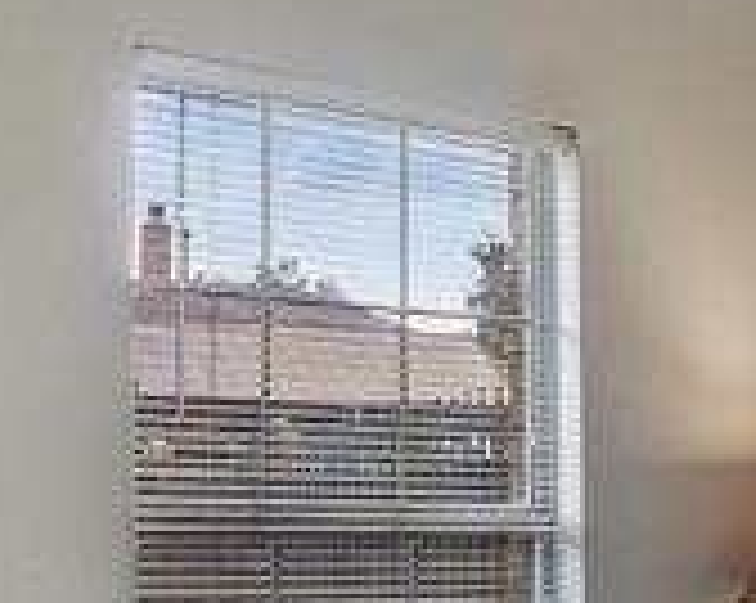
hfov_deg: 20.8
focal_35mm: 86
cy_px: 576
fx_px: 1922
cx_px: 904
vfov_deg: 17.5
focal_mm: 10
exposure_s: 1/15
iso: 400
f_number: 8
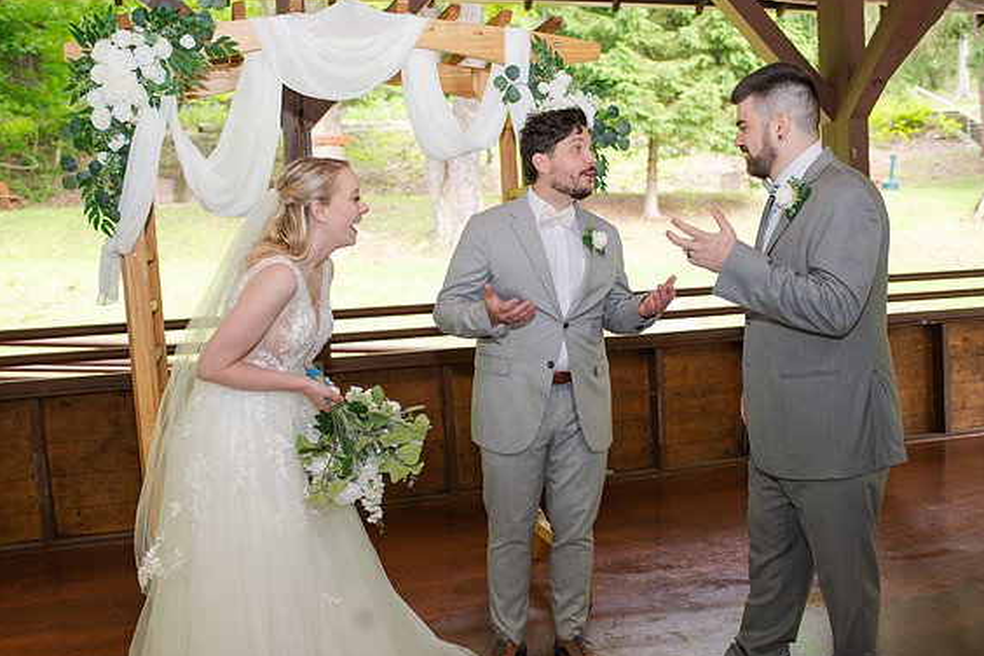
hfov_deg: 53.1
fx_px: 984
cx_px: 502
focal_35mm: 36
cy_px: 330
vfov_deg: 36.9
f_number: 3.2
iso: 640
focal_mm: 35
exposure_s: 1/200
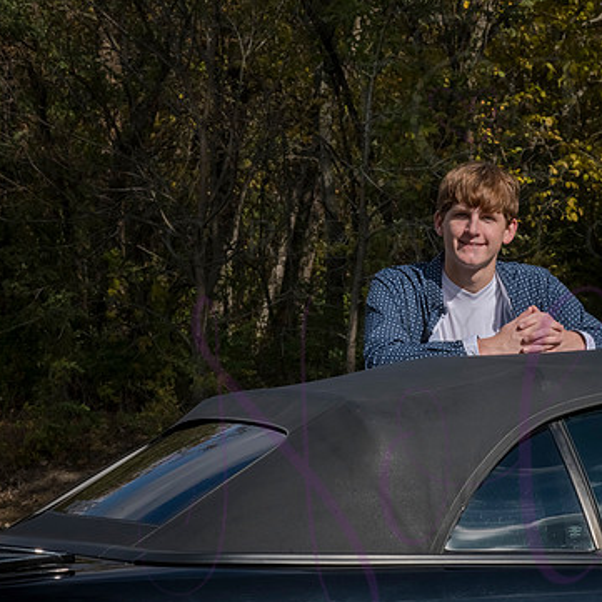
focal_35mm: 164
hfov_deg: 10.6
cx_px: 472
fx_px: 3227
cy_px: 321
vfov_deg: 10.7
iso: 800
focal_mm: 120
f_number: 20
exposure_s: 1/640
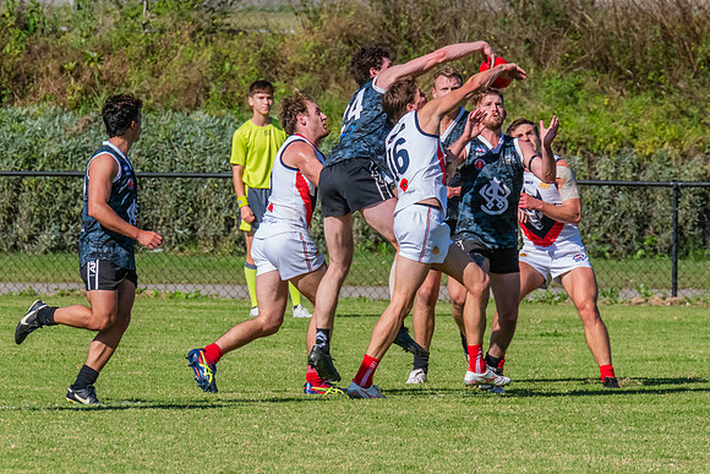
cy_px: 174
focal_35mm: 854
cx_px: 440
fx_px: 16848
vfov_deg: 1.6
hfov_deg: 2.4
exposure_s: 1/1600
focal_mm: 600
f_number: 14
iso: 1600
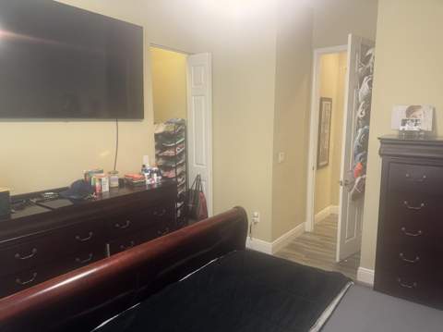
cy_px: 166
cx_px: 222
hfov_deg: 71.7
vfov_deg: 56.7
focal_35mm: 24
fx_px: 307
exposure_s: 1/60
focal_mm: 6.76
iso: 320
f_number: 1.78
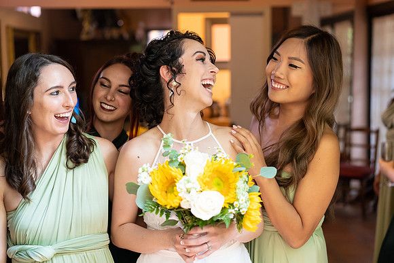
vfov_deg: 24.6
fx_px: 602
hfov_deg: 36.2
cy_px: 132
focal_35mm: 55
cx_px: 197
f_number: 2.5
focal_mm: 55
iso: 320
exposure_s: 1/160
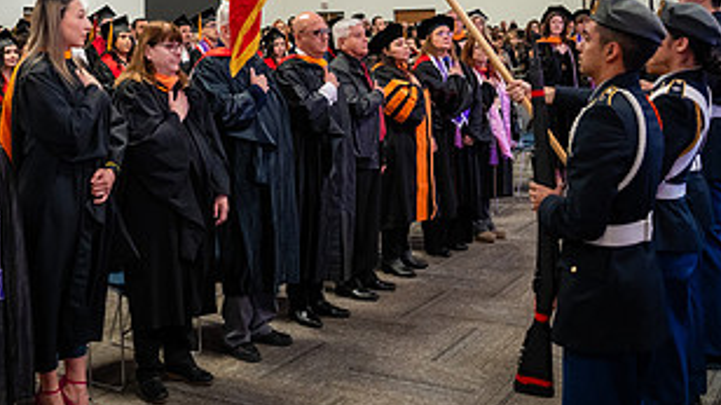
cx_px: 229
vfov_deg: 23.3
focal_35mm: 49
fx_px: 936
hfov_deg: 41.5
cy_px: -8
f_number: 2.8
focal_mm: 24
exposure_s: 1/160
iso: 2500
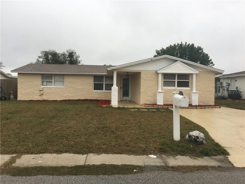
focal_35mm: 29
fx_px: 205
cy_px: 92
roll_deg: -1.4
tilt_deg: -0.8
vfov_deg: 48.2
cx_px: 122
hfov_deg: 61.7
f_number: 2.2
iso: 25
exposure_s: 1/208
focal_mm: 4.15
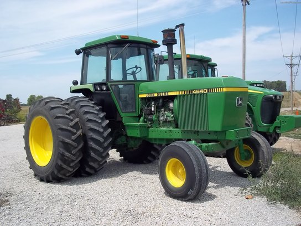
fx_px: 313
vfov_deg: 39.7
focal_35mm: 36
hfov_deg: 51.4
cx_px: 150
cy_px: 113
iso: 80
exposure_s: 1/200
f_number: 8
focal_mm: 6.5
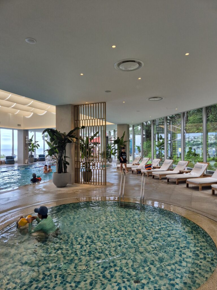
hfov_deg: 58.9
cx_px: 108
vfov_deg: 73.9
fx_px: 192
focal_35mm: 23
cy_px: 145
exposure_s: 1/180
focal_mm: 5.4
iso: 40
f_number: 1.8
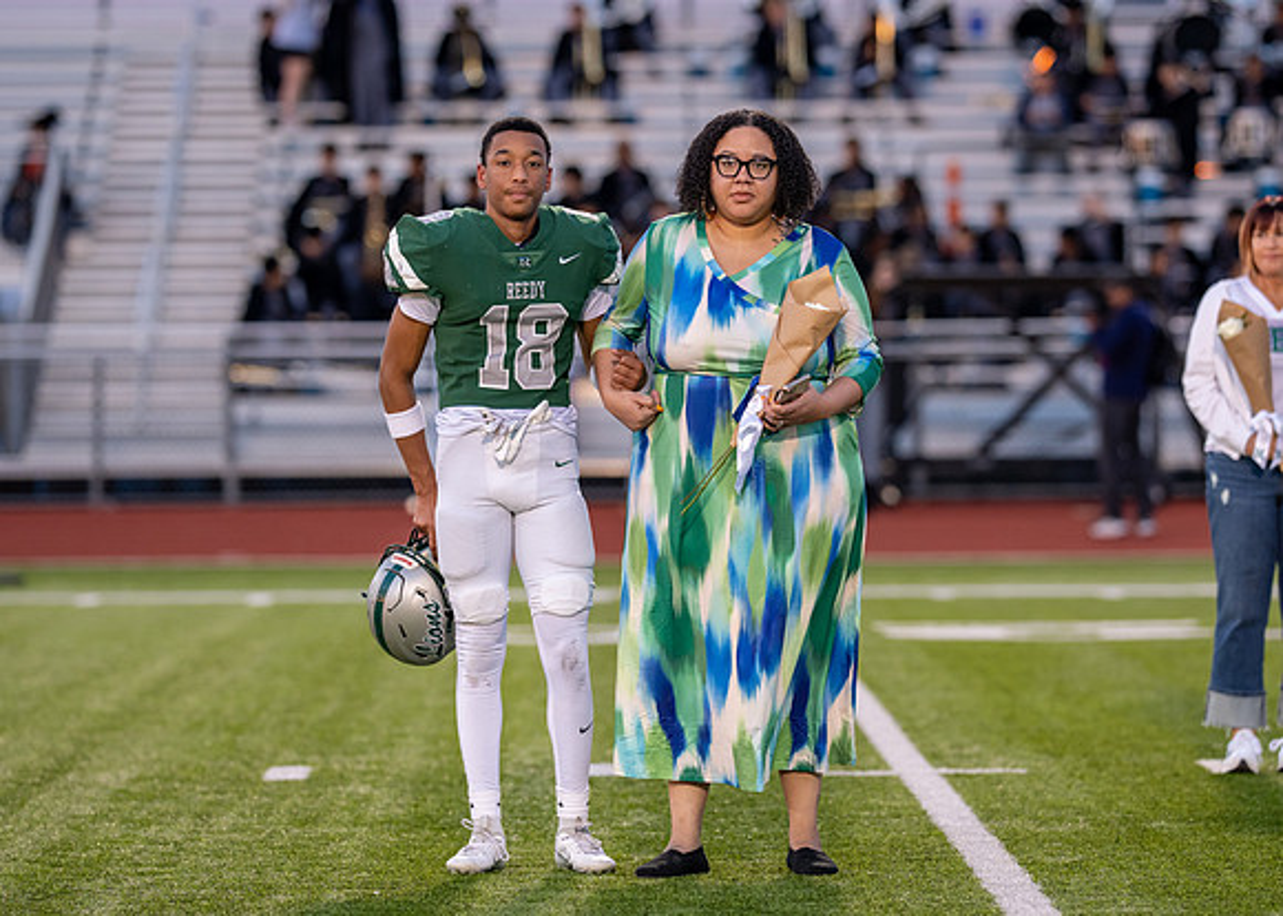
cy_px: 408
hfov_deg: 10.0
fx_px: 7313
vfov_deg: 7.2
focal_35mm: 201
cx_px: 645
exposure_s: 1/640
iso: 500
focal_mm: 135
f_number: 2.2
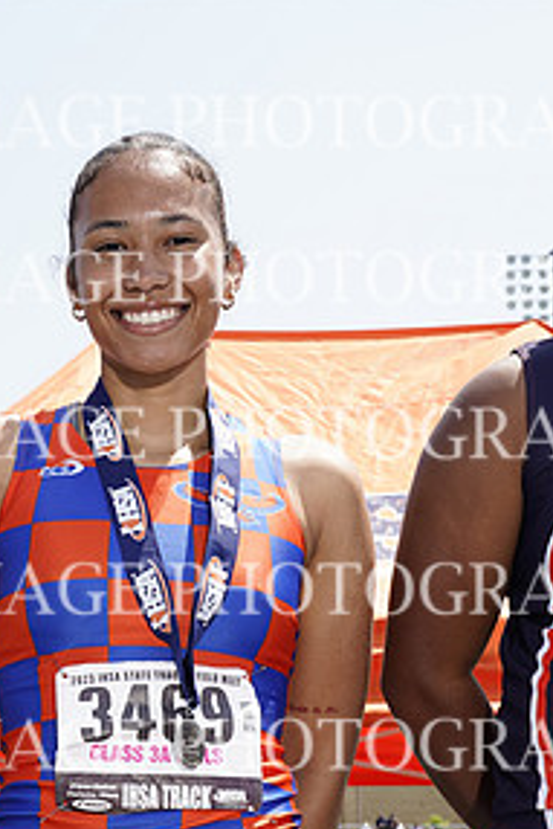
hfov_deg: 17.2
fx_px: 1818
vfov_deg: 25.2
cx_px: 149
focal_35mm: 79
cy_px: 667
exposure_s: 1/160
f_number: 8
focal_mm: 39
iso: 100
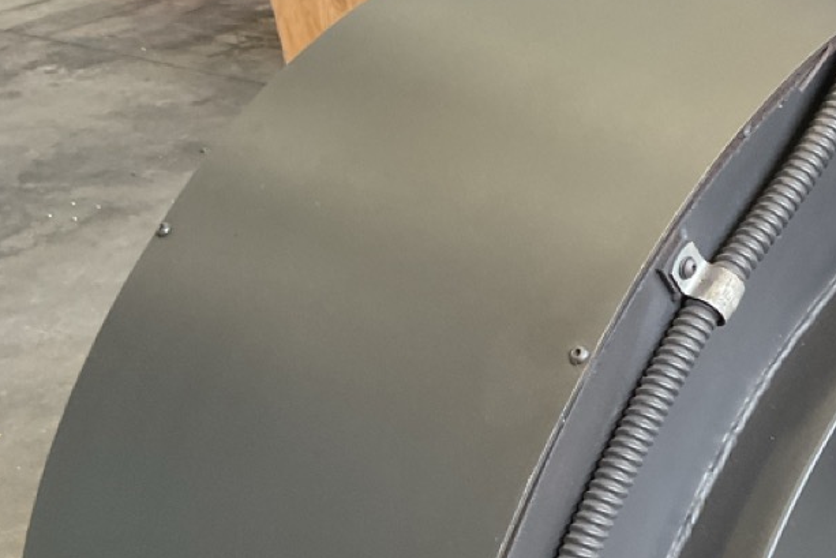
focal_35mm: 63
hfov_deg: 31.2
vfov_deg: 21.4
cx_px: 648
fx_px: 1463
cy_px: 422
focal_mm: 3
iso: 250
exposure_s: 1/40
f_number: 1.8
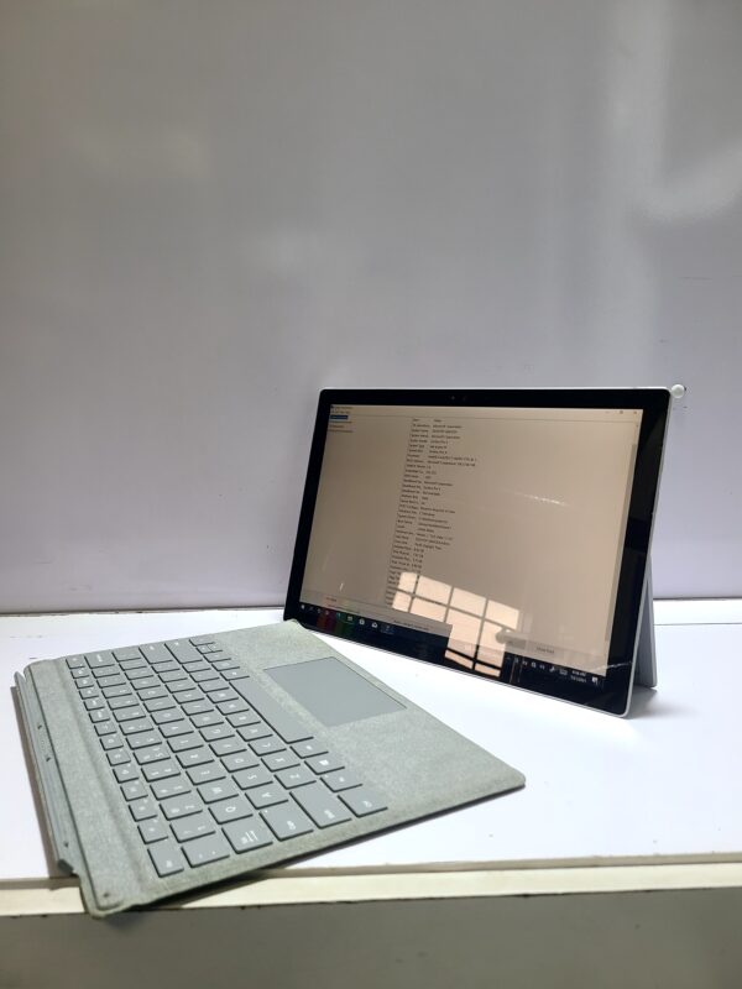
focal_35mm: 26
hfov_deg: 53.1
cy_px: 494
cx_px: 371
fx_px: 743
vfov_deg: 67.3
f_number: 1.8
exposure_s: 1/50
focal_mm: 5.4
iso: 64
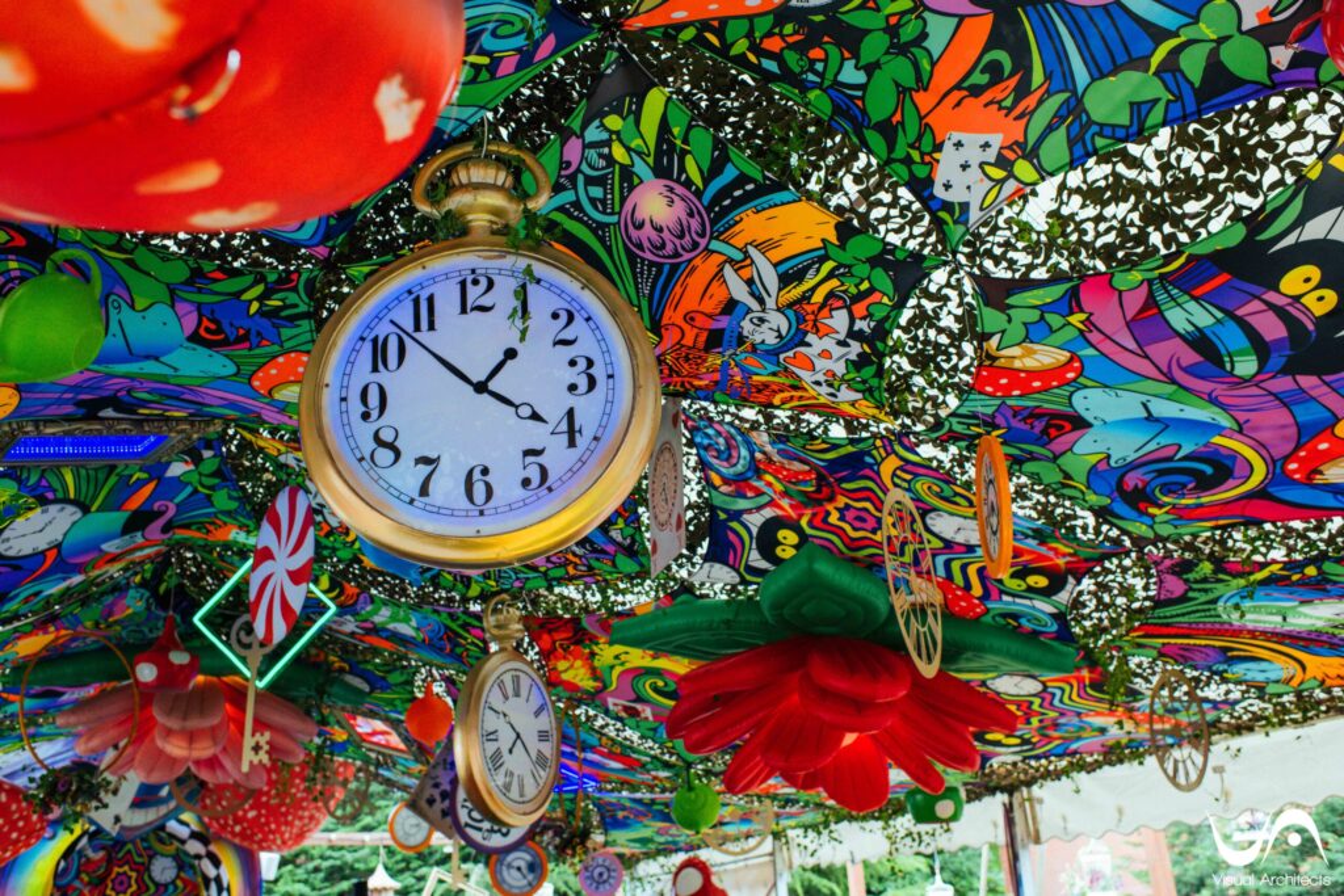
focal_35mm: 35
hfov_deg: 54.4
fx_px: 1307
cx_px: 672
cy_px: 448
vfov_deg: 37.9
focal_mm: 35
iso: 800
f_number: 4.5
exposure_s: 1/200
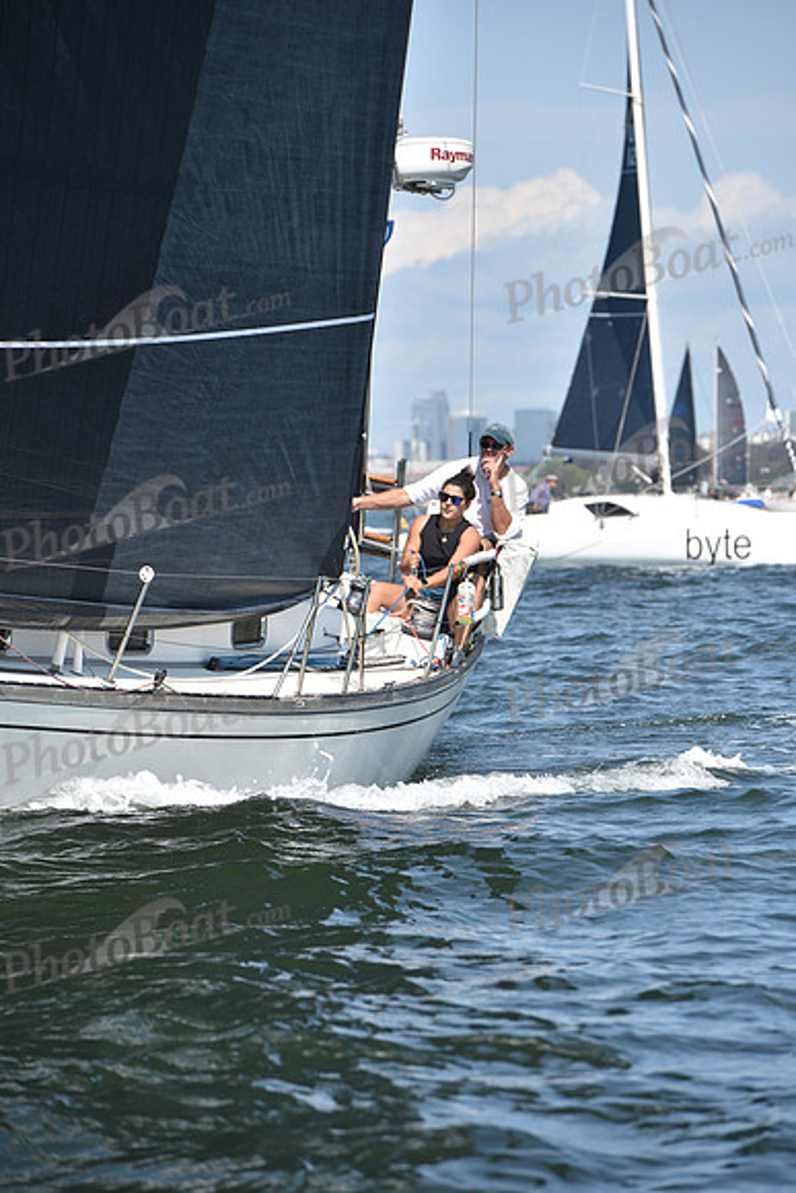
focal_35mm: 200
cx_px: 398
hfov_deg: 6.9
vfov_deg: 10.3
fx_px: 6629
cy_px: 596
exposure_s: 1/1250
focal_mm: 200
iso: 320
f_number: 7.1
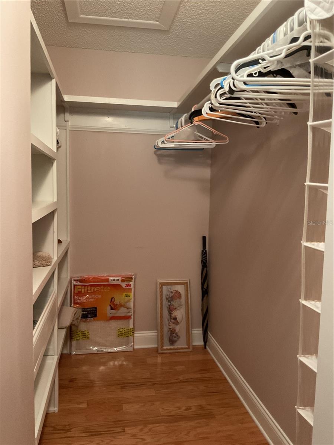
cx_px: 167
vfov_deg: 61.7
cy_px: 222
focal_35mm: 29
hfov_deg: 48.2
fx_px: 373
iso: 320
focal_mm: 3
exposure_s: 1/40
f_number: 1.8
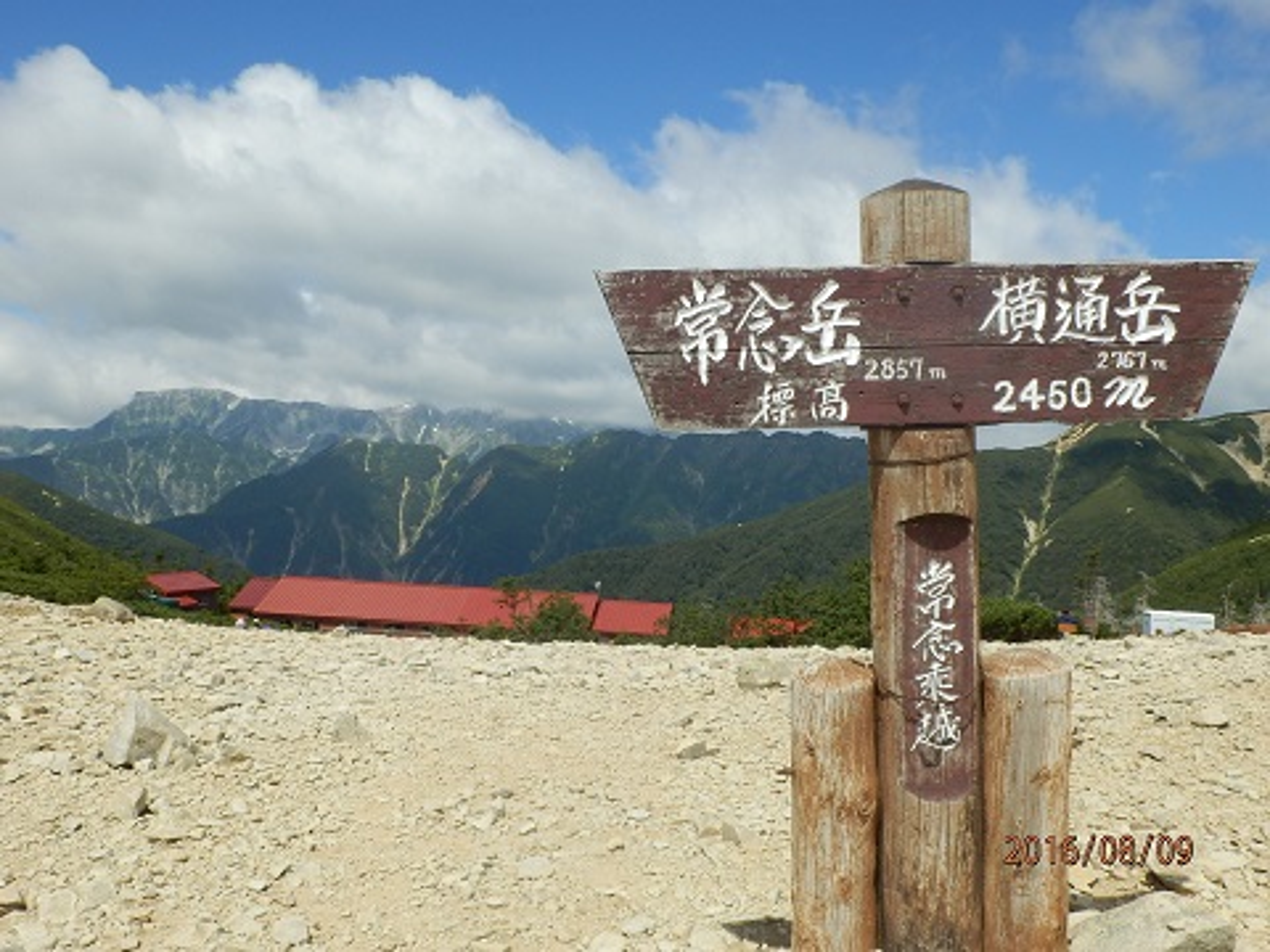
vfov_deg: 38.7
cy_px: 476
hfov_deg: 50.1
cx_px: 635
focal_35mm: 37
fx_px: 1357
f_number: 9.9
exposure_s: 1/160
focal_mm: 6.6
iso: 80
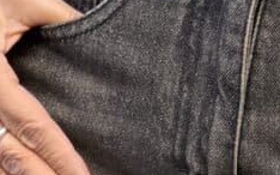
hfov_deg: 12.3
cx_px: 314
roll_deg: -1.1
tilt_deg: -11.4
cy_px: 735
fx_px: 1274
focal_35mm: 167
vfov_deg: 6.2
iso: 80
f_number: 1.78
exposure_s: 1/459
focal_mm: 6.76
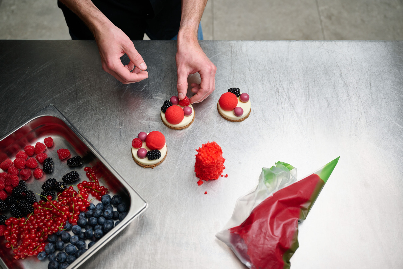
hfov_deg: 49.6
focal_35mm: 39
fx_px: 437
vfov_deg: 34.2
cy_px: 134
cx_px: 202
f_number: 4
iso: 400
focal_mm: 39
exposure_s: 1/250
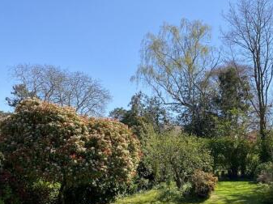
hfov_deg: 40.8
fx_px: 355
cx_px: 208
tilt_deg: +3.1
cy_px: 151
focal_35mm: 45
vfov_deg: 31.6
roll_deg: -1.7
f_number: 1.8
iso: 32
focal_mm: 4.25
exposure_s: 1/1522
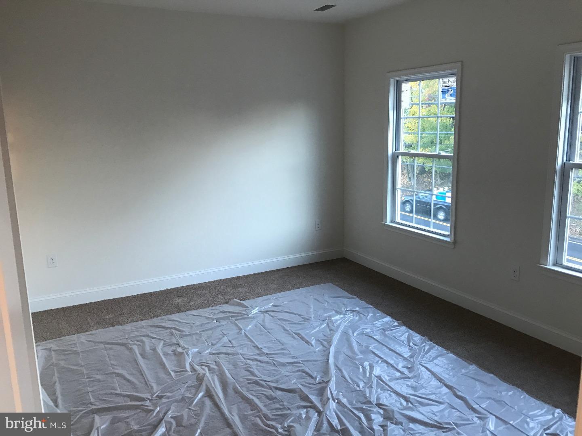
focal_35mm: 28
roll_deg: +2.2
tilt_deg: -11.7
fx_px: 471
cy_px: 218
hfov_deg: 63.4
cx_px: 291
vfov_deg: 49.7
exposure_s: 1/17
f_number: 1.8
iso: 40
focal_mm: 3.99
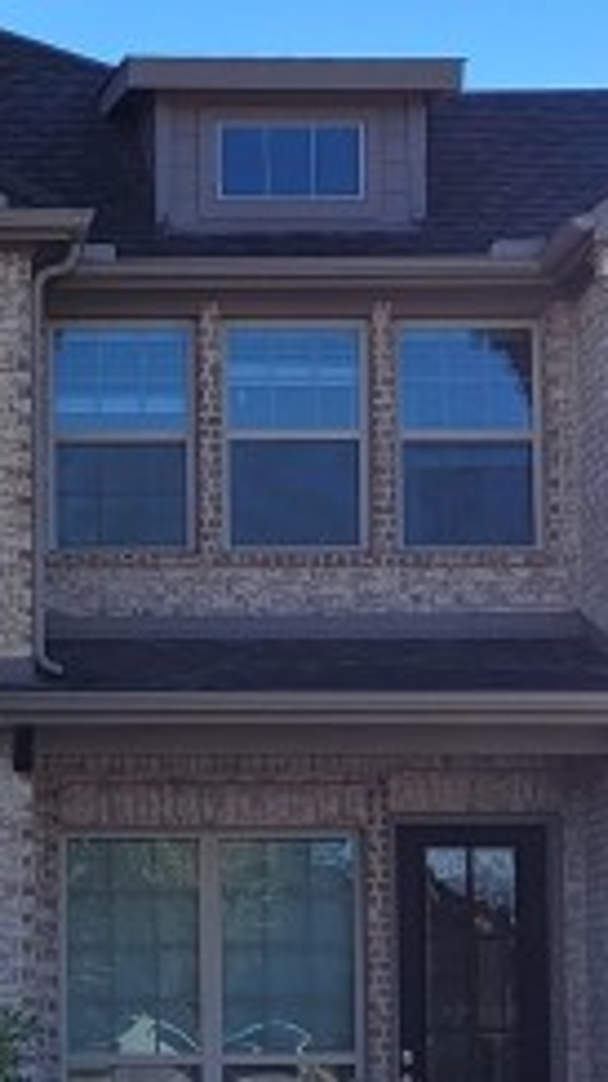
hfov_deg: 10.0
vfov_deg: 17.9
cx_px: -164
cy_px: 851
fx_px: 3415
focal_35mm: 119
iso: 40
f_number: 1.8
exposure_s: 1/2234
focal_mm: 5.4
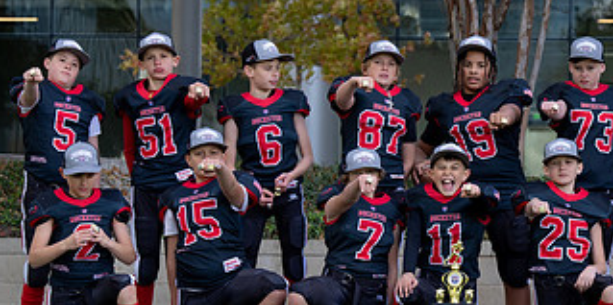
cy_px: 183
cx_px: 454
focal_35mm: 199
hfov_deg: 11.1
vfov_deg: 5.6
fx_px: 3150
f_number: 4.5
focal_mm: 85
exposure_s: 1/500
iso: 250
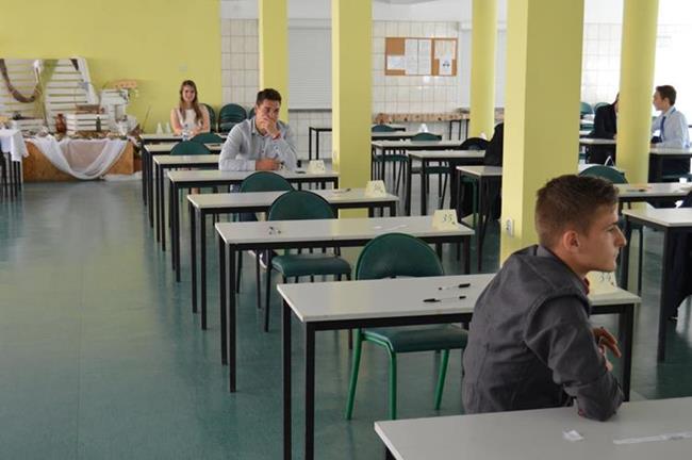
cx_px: 346
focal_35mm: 52
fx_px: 1008
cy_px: 230
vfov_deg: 25.7
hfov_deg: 37.9
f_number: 4.5
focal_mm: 35
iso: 640
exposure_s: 1/60
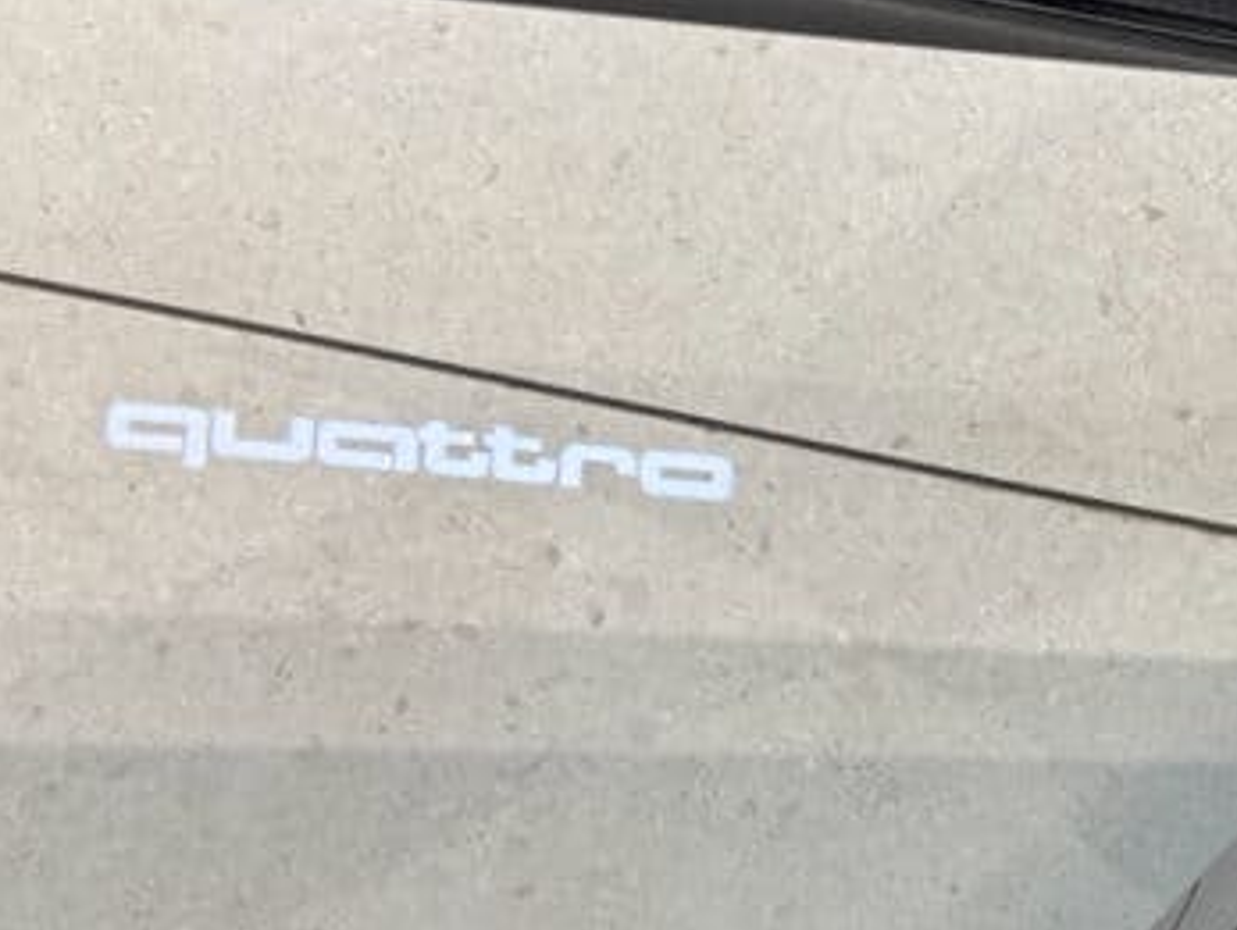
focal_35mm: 55
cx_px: 945
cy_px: 857
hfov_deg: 34.1
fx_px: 1967
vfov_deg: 25.7
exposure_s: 1/100
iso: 200
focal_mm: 6.76
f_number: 1.78
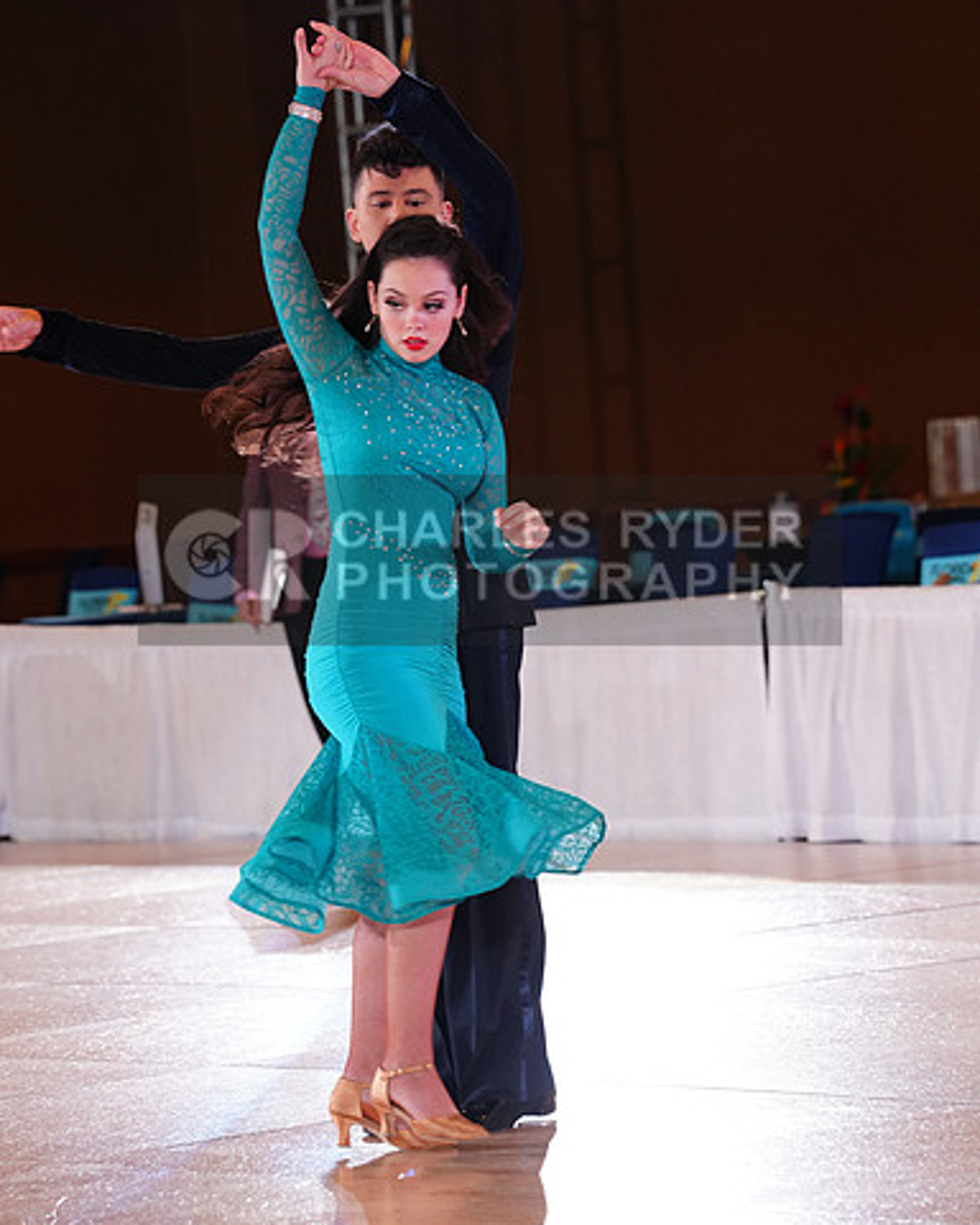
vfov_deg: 10.8
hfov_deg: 8.7
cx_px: 491
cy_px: 561
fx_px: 6453
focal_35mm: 178
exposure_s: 1/160
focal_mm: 157
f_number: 5
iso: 1600
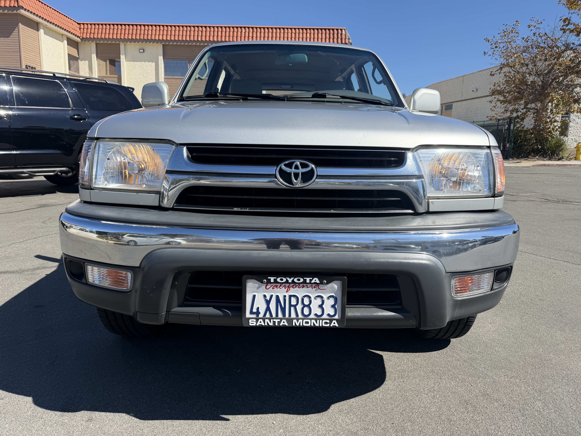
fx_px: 403
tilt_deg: -9.3
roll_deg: -0.1
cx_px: 290
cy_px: 218
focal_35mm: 24
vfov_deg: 56.8
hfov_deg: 71.6
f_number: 1.78
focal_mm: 6.76
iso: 80
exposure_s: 1/3279
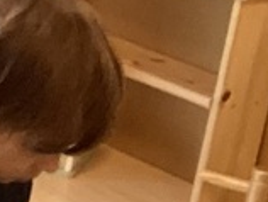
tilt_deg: -24.5
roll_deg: -2.2
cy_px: 253
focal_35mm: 209
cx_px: -525
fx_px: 1621
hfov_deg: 8.1
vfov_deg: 7.1
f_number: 2.4
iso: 125
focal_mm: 3.3
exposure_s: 1/60
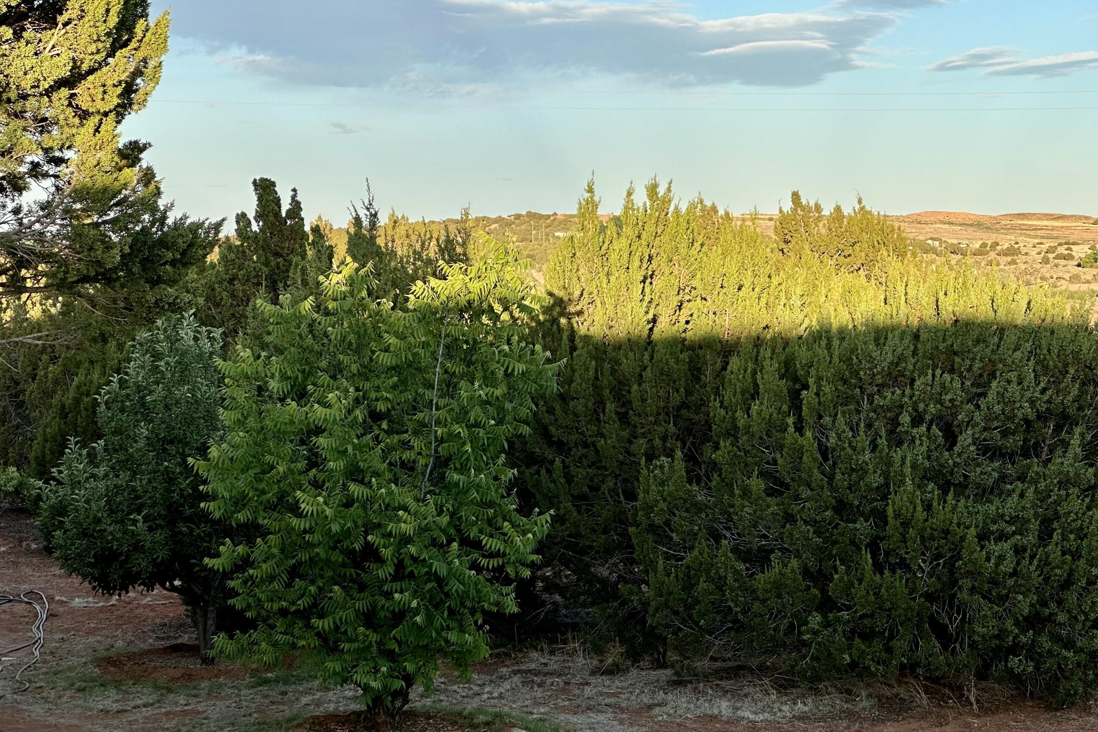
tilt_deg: -1.1
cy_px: 309
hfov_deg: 21.9
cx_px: 606
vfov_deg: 14.7
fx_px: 2836
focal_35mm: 93
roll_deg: -0.5
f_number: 2.8
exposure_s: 1/345
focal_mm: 9
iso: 32
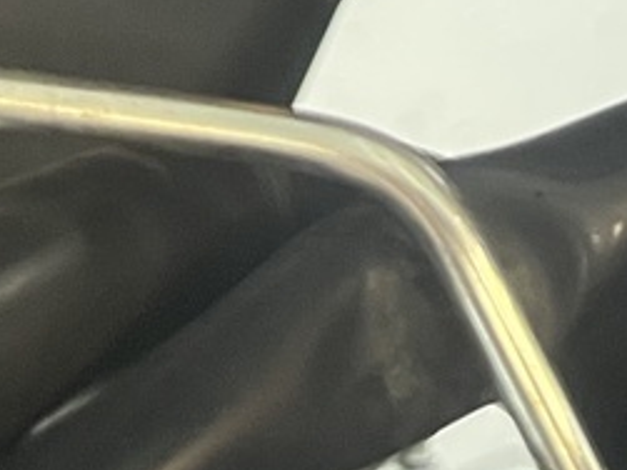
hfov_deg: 12.1
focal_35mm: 149
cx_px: 1159
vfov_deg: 8.6
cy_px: -842
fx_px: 2698
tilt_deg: -42.3
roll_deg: -18.9
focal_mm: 5.1
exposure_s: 1/50
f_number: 1.6
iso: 250
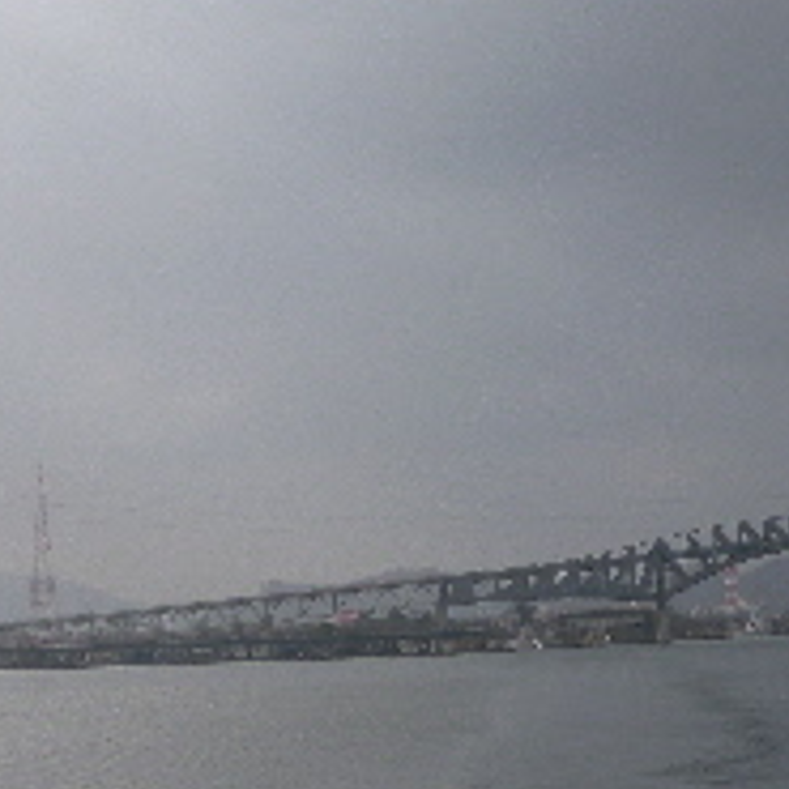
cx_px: 695
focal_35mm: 148
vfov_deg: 11.8
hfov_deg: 11.7
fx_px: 3817
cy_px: 258
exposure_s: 1/800
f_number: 3.9
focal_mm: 11
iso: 100
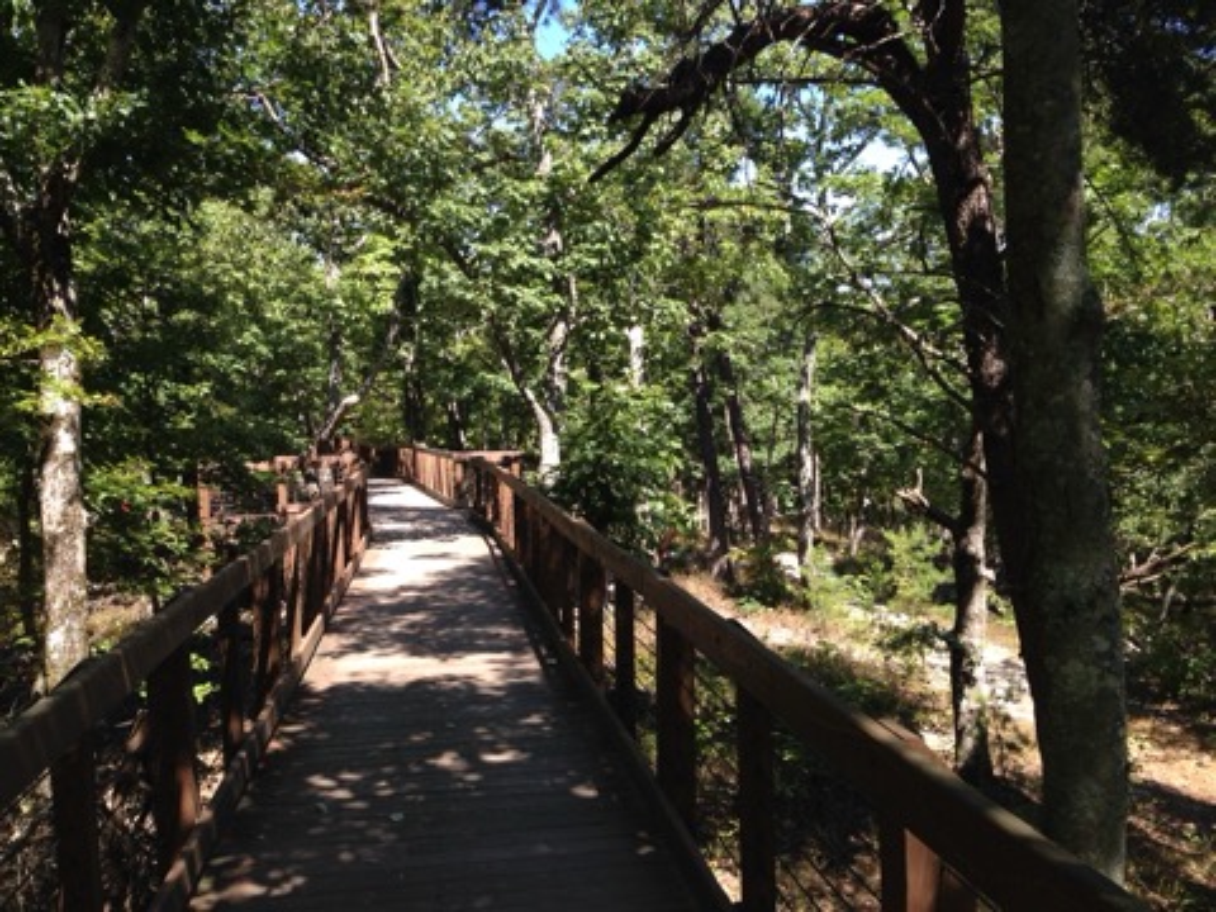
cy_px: 456
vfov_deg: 42.9
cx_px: 608
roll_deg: +0.9
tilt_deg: -1.9
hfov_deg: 55.4
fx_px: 1159
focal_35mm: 33
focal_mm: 4.12
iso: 50
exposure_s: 1/337
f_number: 2.4
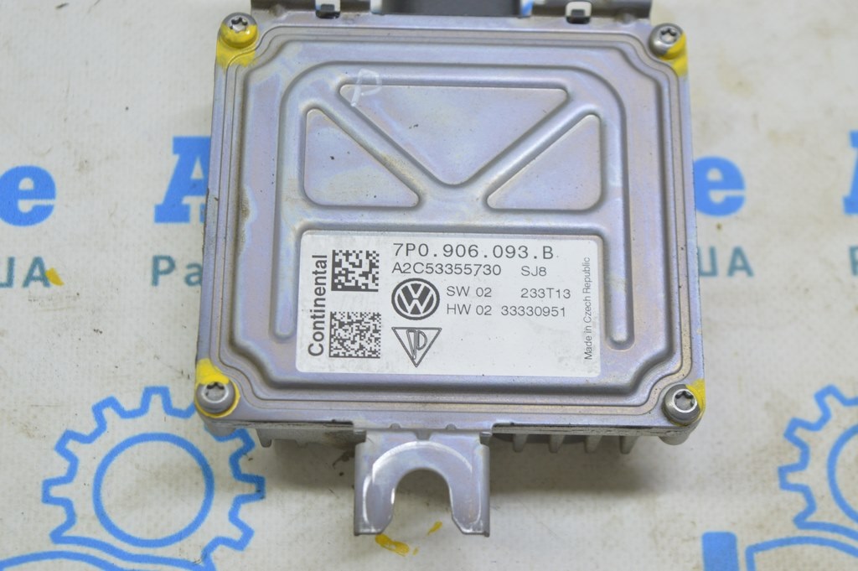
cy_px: 286
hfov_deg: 24.6
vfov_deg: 16.5
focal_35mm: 82
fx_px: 1965
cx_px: 429
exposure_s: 1/20
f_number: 5.6
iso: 400
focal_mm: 55
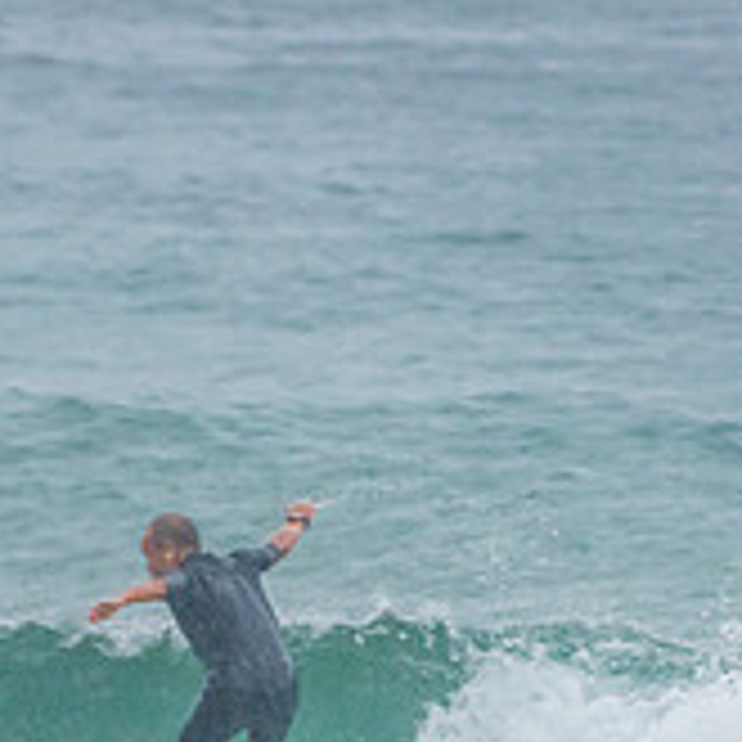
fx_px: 36158
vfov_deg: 1.2
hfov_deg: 1.2
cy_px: 857
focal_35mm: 1491
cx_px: -153
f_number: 5.6
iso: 1100
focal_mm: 500
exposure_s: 1/320
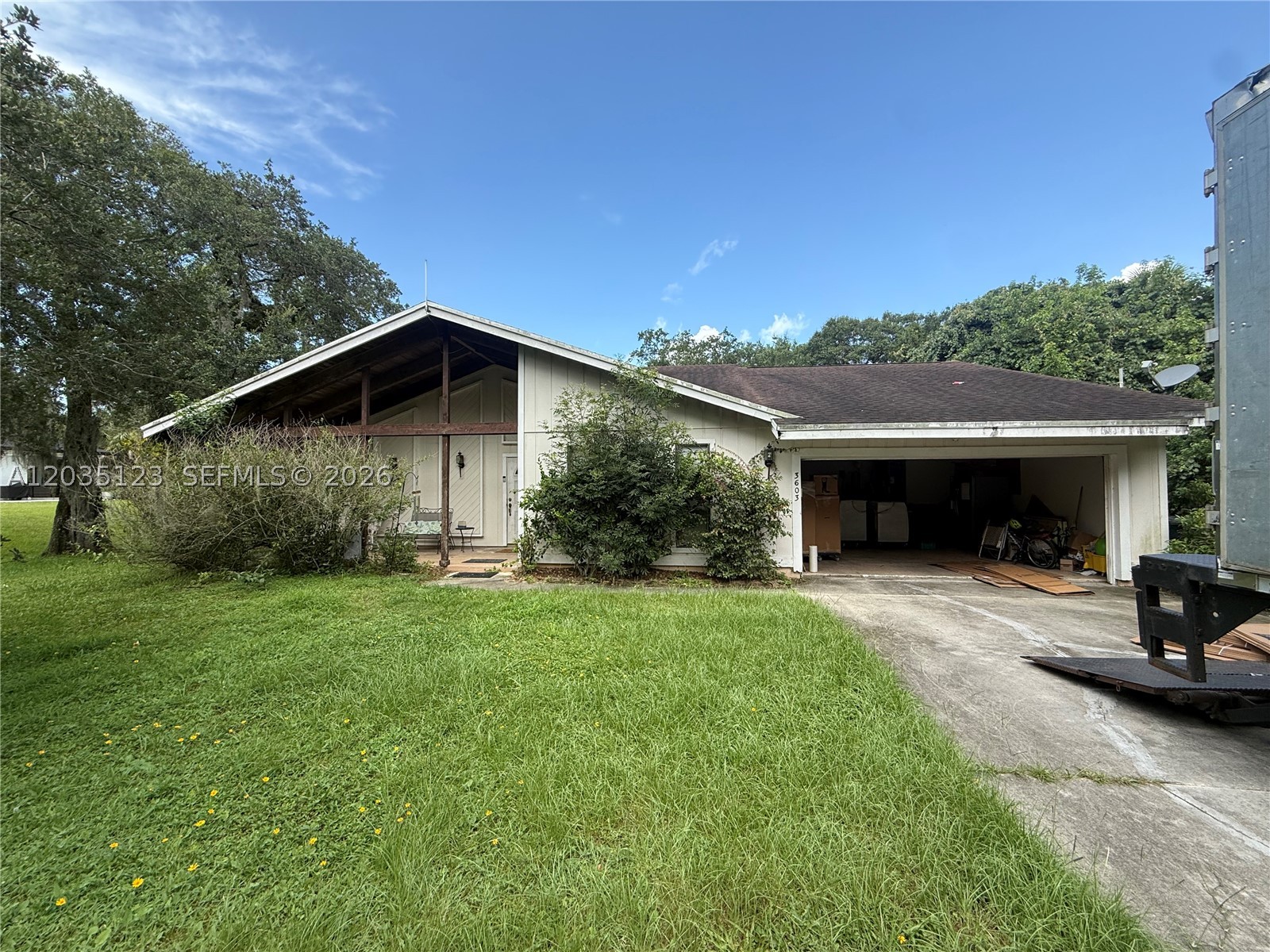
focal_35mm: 14
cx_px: 635
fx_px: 514
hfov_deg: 102.1
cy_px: 476
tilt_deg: +0.4
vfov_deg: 85.7
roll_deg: -0.3
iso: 50
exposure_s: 1/579
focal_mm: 2.22
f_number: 2.2
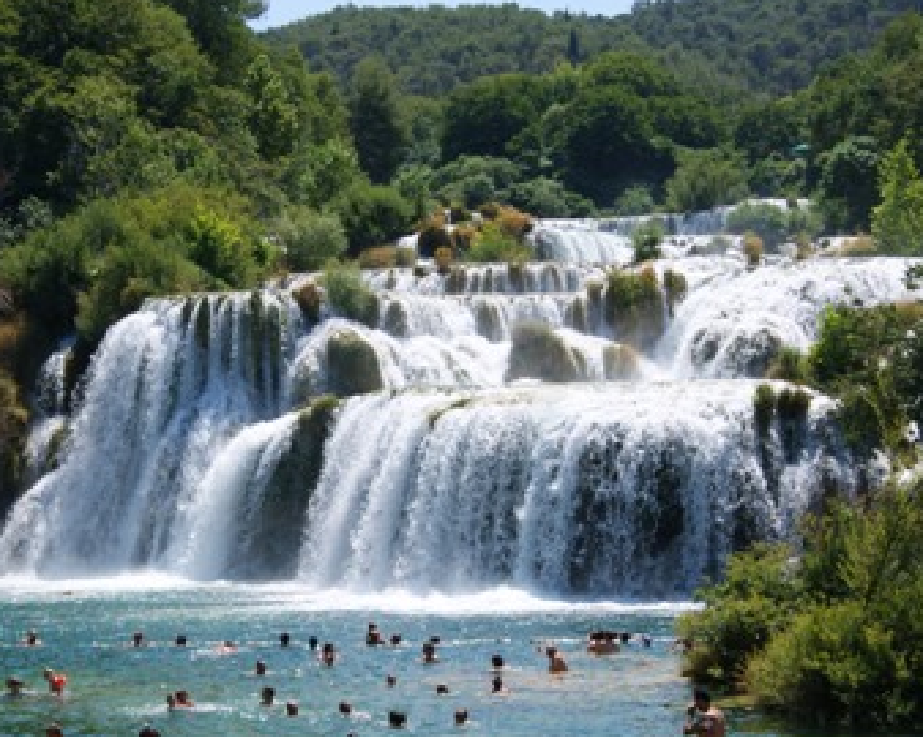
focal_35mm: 80
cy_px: 437
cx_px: 325
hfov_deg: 23.8
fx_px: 2184
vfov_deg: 19.1
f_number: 13
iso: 100
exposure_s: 1/125
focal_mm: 30
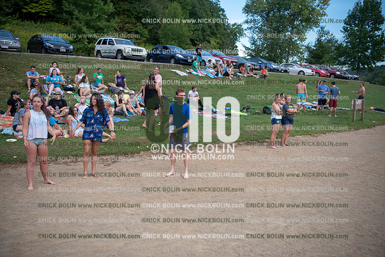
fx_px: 364
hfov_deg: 55.8
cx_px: 192
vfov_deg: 38.9
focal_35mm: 34
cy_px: 128
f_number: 3.2
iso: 160
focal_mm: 34
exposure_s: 1/640
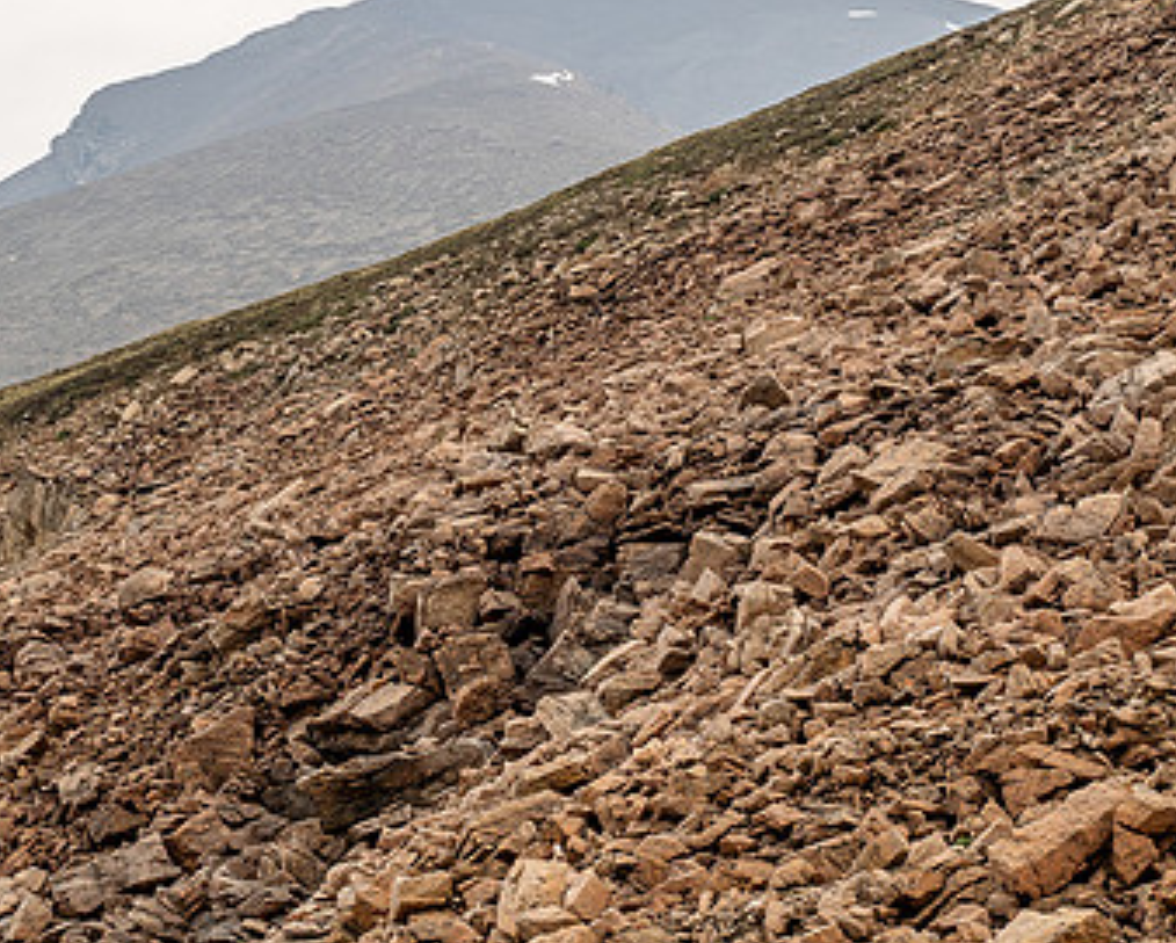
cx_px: 299
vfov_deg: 17.7
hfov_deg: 21.8
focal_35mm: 87
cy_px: 520
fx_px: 3031
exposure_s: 1/250
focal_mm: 26
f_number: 8
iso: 200
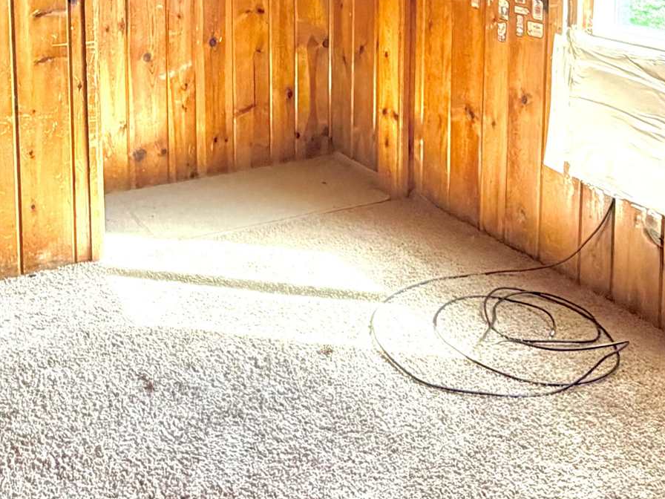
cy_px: -30
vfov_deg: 28.0
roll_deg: +0.2
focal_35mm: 48
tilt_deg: -7.1
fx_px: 922
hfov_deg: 39.5
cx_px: 272
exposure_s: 1/116
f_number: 2.2
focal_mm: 2.22
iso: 320
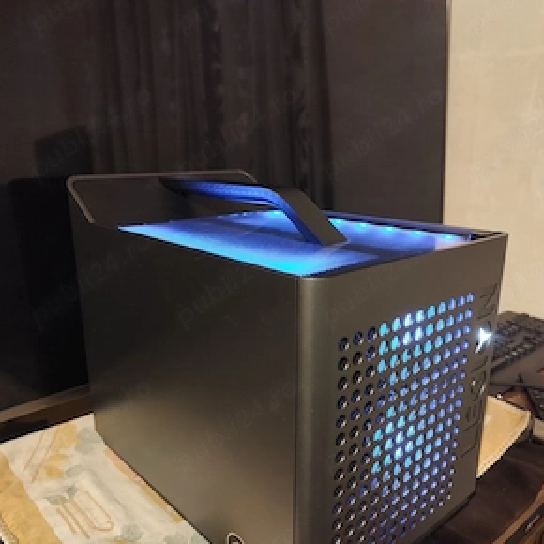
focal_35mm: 28
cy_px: 302
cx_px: 274
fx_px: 498
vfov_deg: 57.2
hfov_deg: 57.3
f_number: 1.65
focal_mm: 6.14
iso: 1600
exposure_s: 1/17
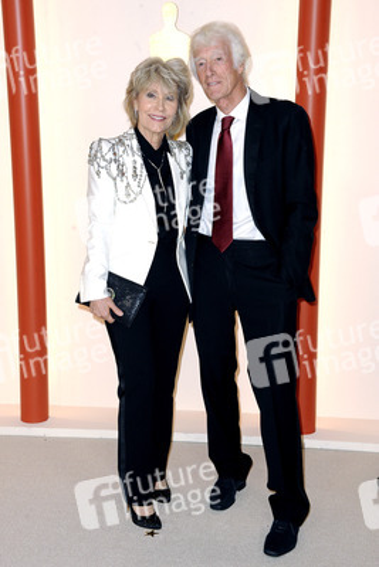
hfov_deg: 21.9
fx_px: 978
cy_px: 284
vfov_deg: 32.4
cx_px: 190
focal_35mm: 62
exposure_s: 1/200
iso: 1600
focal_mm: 62
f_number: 6.3
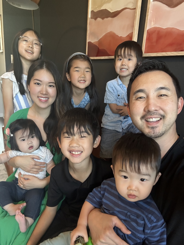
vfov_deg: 73.9
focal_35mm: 23
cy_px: 122
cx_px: 92
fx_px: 163
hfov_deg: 58.9
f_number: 1.9
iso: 125
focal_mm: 2.69
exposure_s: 1/60
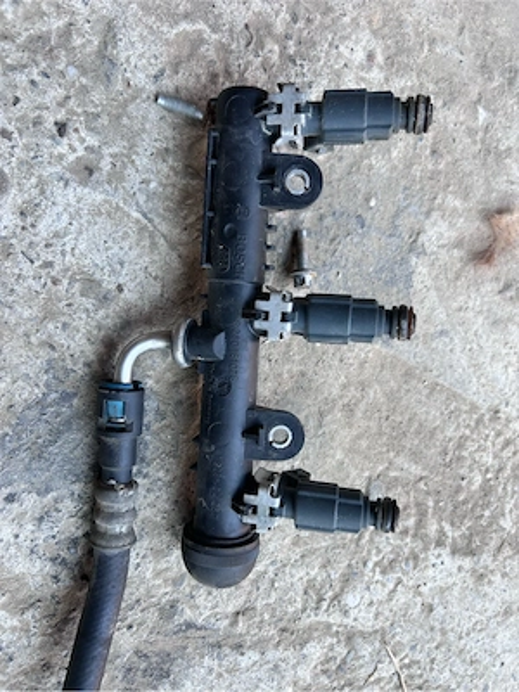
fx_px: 520
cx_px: 260
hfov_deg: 53.1
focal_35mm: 26
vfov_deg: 67.3
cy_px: 346
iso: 40
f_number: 1.5
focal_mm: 5.7
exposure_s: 1/121
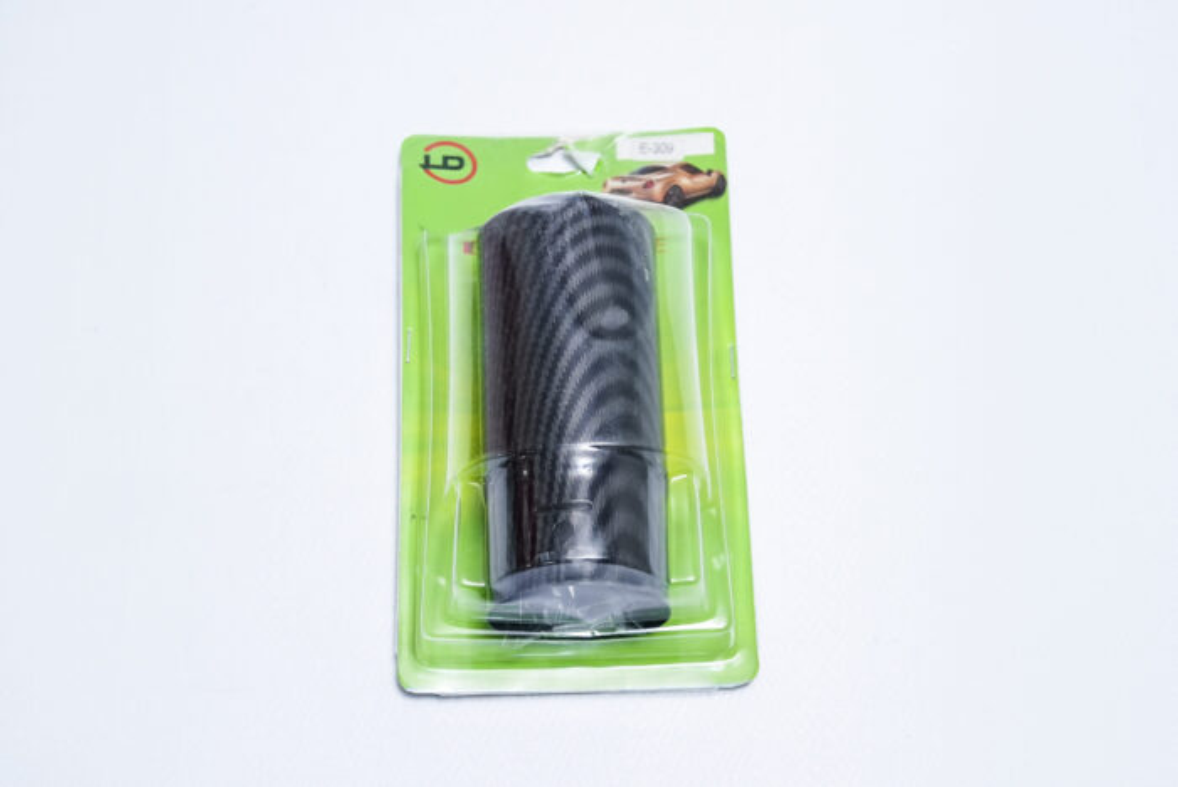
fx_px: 2292
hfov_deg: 28.8
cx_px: 589
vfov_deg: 19.5
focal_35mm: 70
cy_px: 394
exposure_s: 1/160
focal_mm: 70
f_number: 10
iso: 3200
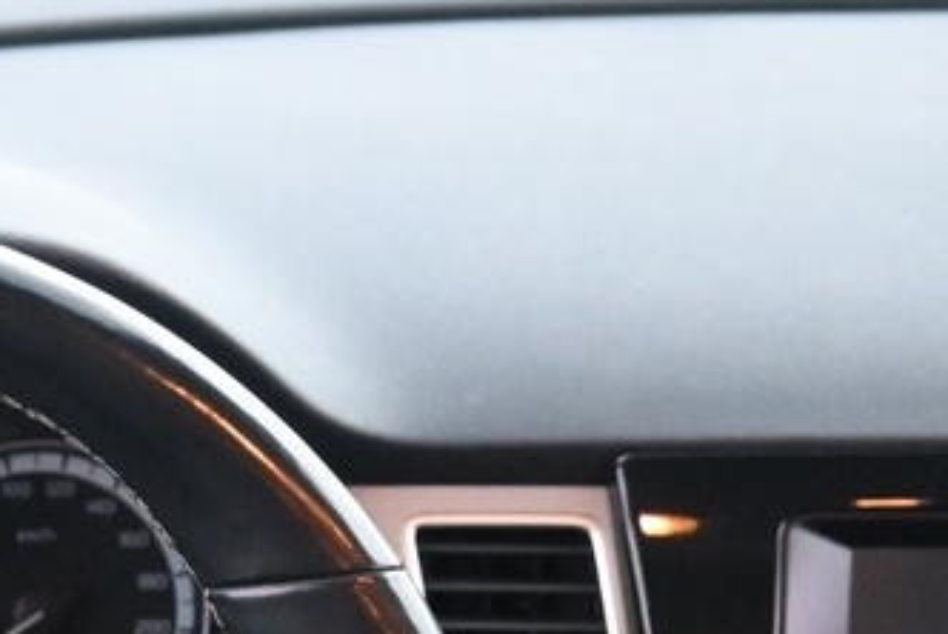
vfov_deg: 10.9
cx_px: -166
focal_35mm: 117
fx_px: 3084
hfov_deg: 16.8
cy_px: 1179
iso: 4500
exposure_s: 1/25
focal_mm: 16
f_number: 3.5
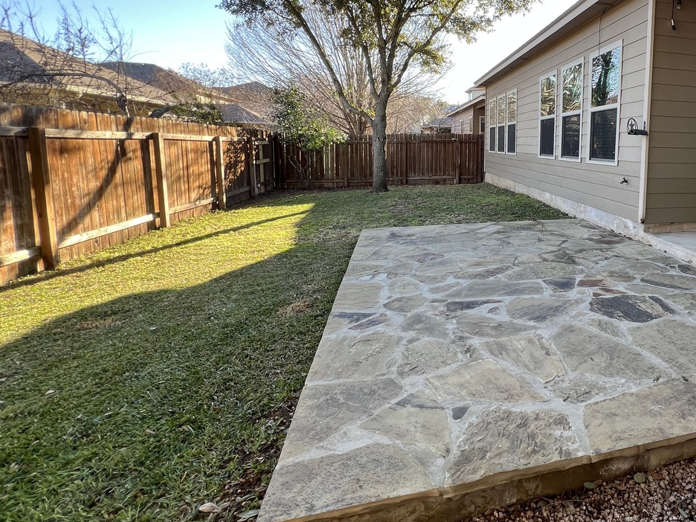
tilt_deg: -7.3
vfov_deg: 64.8
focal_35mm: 20
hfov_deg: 75.3
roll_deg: -0.9
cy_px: 188
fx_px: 402
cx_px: 529
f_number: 1.8
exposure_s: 1/104
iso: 32
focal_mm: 1.57
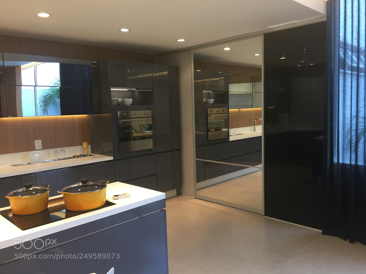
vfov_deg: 48.2
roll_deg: +0.6
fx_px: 307
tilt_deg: -4.6
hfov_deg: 61.7
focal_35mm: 29
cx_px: 183
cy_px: 137
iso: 40
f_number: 2.2
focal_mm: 4.15
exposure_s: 1/15
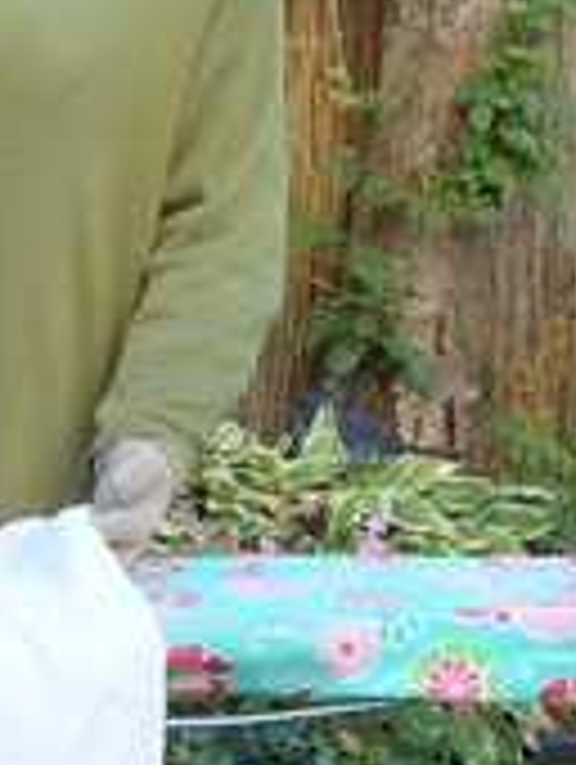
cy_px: 680
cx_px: -122
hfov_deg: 10.5
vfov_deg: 14.0
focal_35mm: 139
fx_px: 3076
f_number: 2.8
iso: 80
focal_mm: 6.1
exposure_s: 1/160
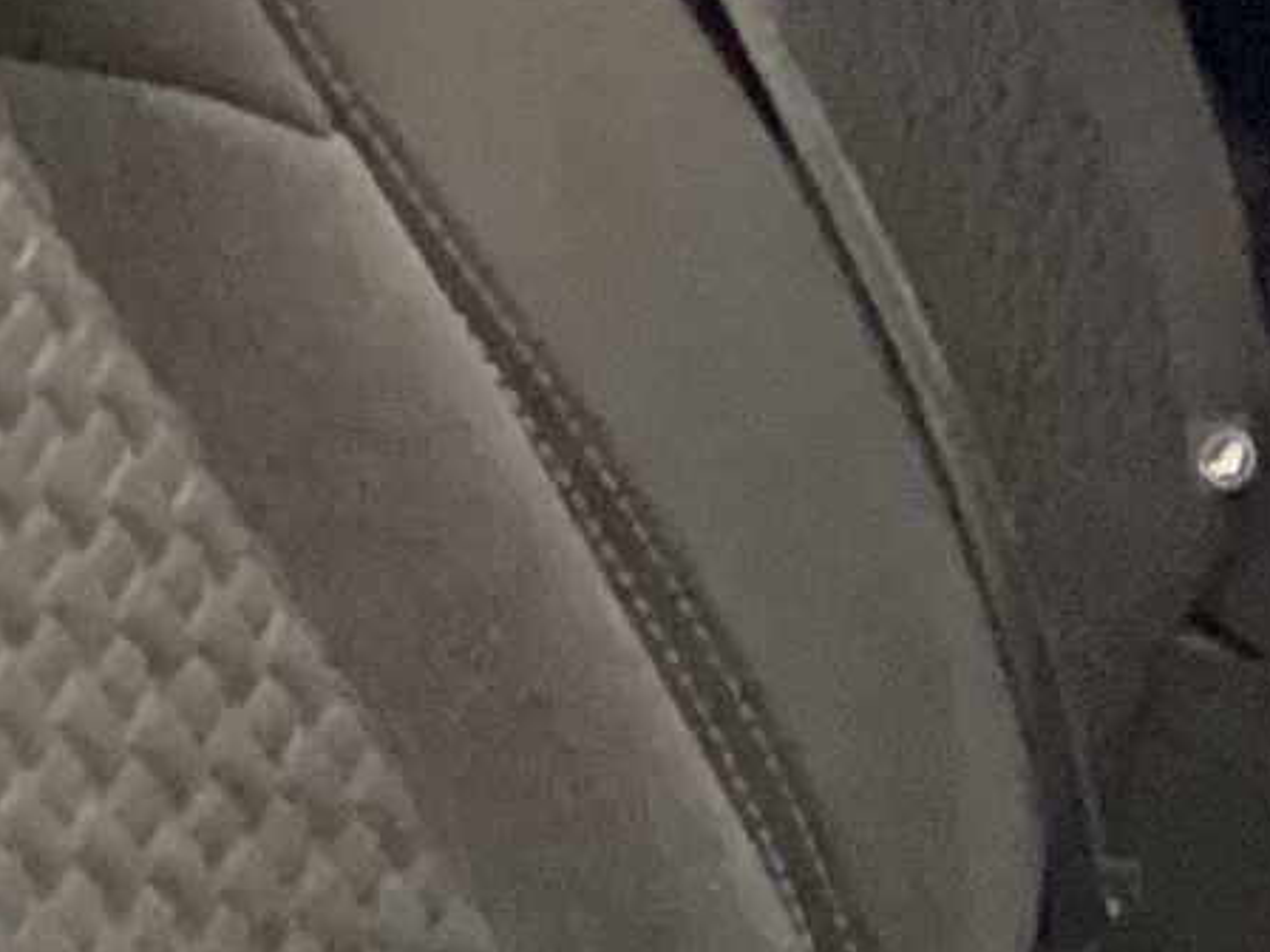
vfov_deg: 6.6
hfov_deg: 8.1
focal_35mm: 226
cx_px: 3011
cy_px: 187
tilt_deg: -17.1
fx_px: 8292
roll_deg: +0.4
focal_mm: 3.3
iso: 640
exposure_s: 1/20
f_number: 2.4
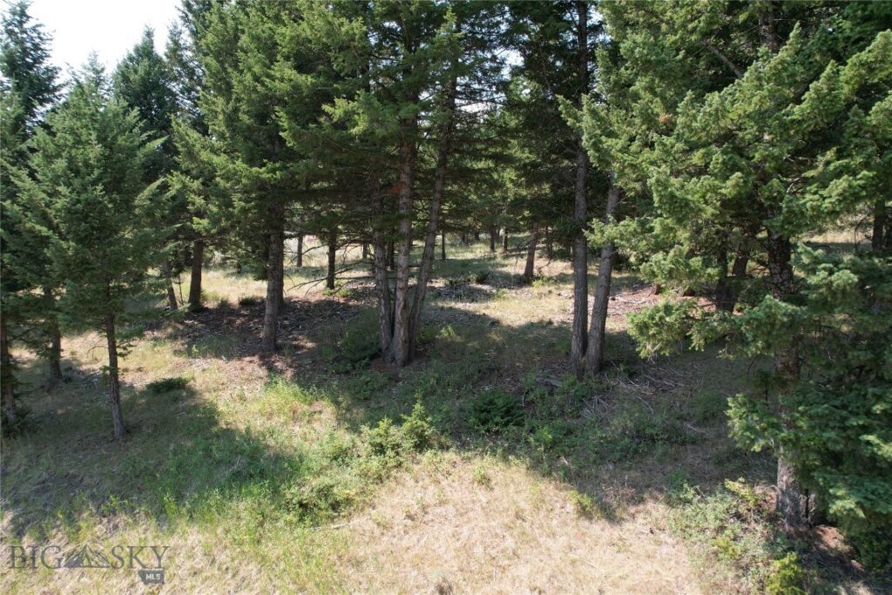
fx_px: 545
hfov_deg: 78.6
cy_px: 298
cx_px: 446
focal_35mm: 22
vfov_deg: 57.2
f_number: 2.8
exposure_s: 1/500
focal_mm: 8.38
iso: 100
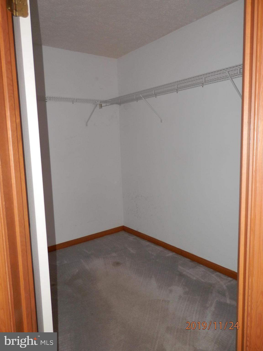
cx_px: 132
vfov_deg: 69.4
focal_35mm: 25
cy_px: 176
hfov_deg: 54.9
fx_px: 253
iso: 100
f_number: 3
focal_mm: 4.5
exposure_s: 1/30
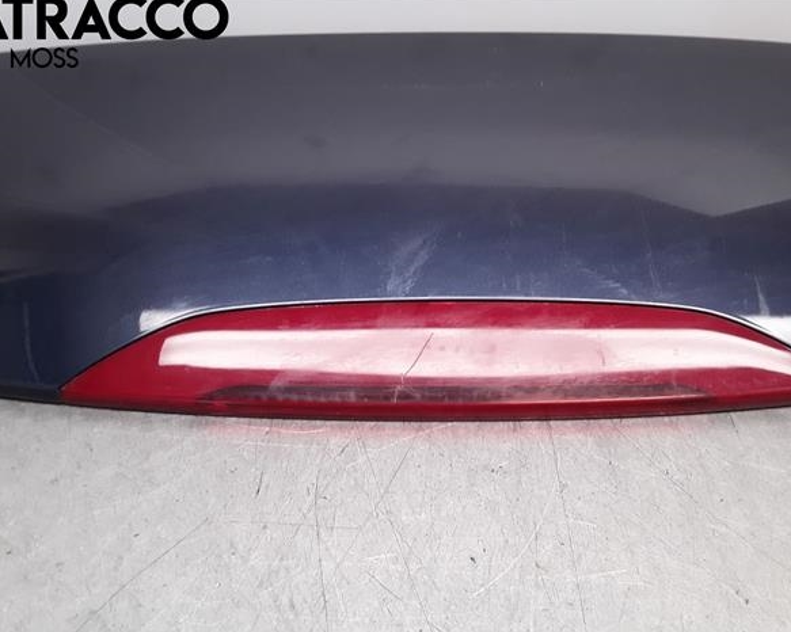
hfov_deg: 58.8
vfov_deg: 48.5
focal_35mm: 30
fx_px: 702
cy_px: 319
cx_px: 402
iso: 100
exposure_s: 1/107
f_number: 1.9
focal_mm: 2.91
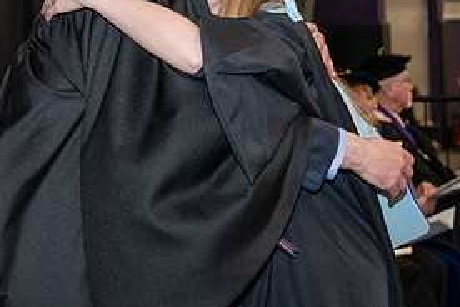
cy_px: -13
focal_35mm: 147
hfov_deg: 13.9
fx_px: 1878
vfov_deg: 9.3
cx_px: 97
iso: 2500
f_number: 5.6
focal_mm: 70
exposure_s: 1/200
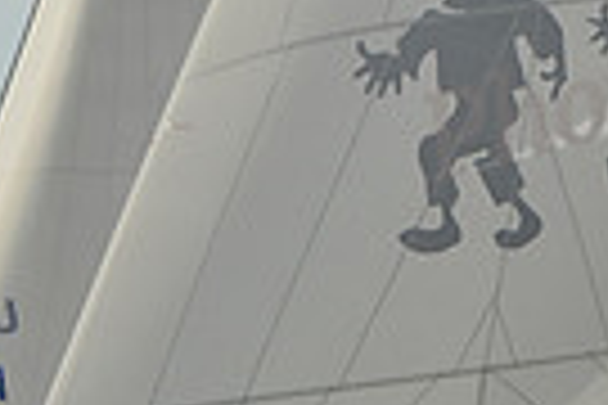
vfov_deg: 1.6
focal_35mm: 835
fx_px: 14101
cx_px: 194
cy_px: 776
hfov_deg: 2.5
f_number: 7.1
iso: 200
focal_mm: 195
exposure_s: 1/640
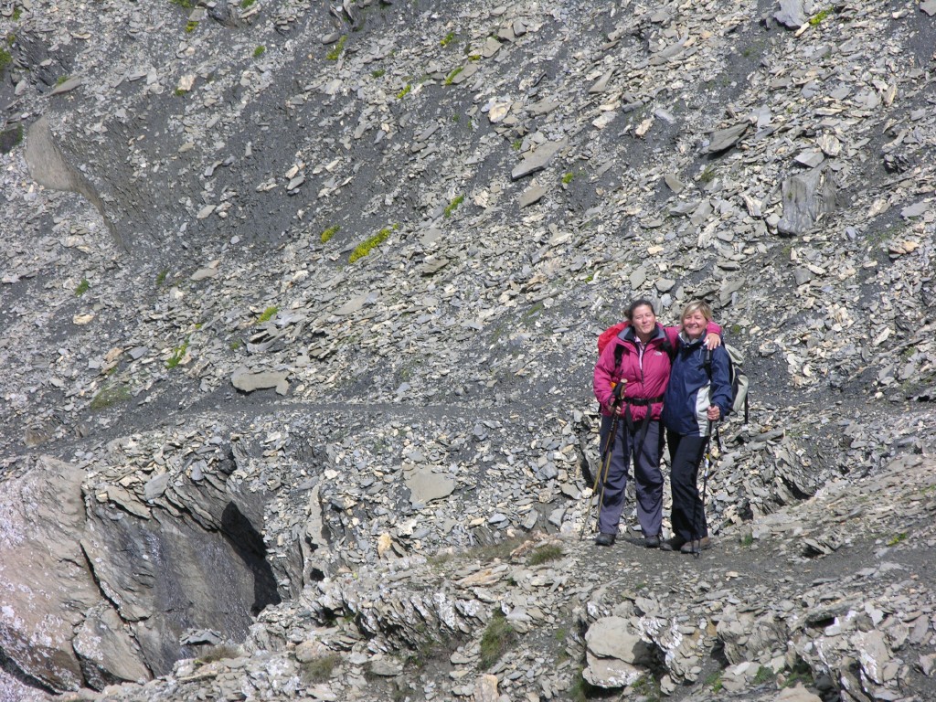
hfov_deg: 9.0
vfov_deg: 6.8
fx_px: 5949
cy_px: 351
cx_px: 468
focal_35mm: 220
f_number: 5.8
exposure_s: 1/358
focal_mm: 56.7
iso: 50
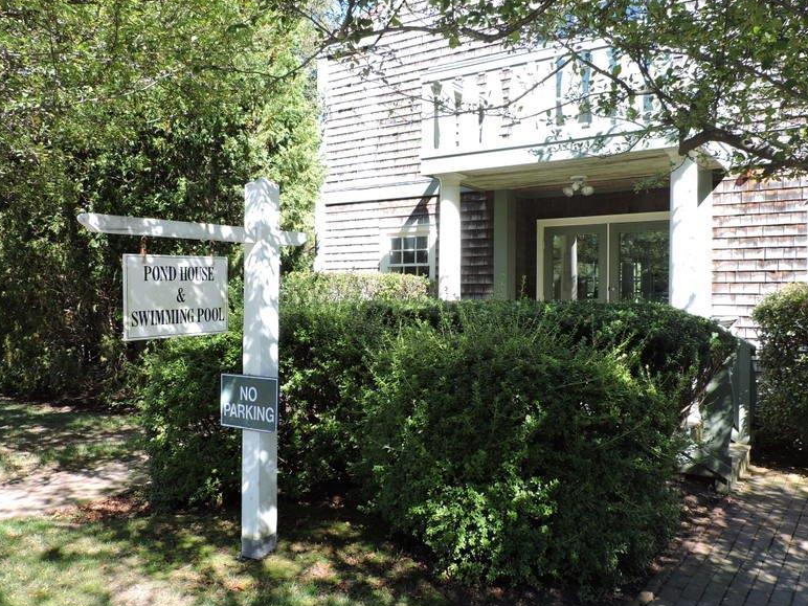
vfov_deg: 48.2
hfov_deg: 61.7
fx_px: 677
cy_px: 295
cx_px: 412
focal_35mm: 29
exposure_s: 1/160
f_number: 3.1
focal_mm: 5
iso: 100
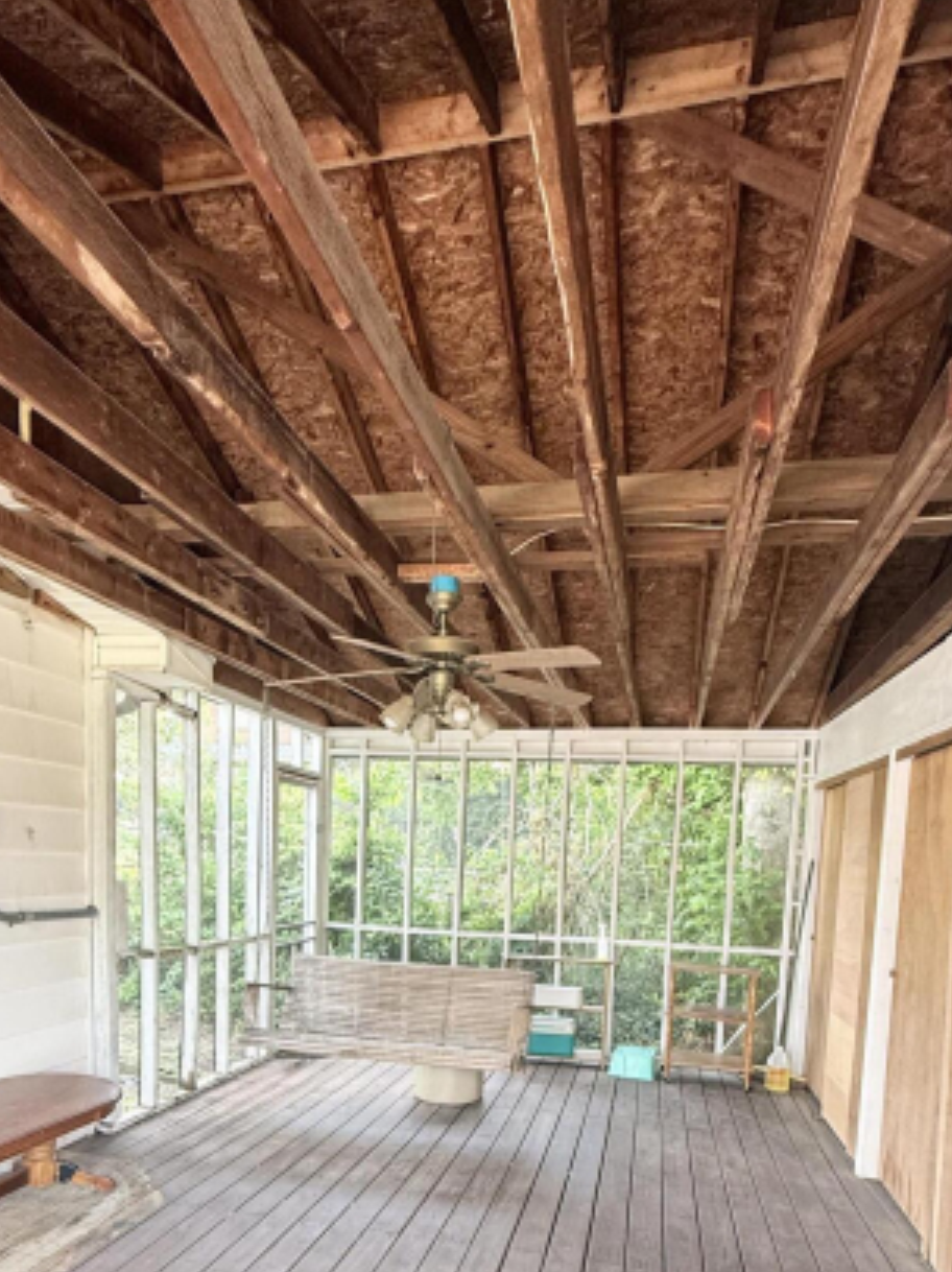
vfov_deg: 69.7
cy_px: 935
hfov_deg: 58.8
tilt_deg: -4.9
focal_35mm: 23
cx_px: 454
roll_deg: -2.9
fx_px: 844
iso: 160
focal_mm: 2.22
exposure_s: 1/99
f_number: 2.2
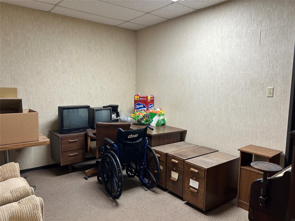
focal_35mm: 26
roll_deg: -0.8
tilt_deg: -6.5
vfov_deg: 53.1
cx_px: 148
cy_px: 110
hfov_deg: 67.3
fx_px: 222
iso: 64
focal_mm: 5.7
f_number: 1.5
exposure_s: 1/60
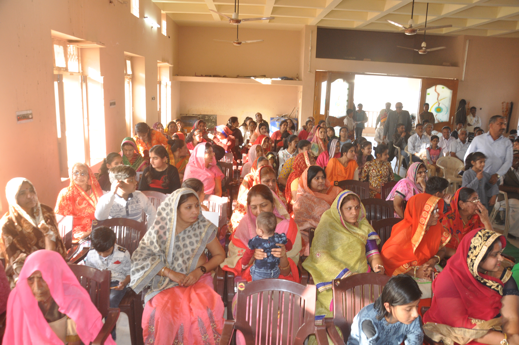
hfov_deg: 67.4
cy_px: 172
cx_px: 260
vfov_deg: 47.8
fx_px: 389
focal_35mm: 27
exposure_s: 1/50
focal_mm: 18
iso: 640
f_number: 5
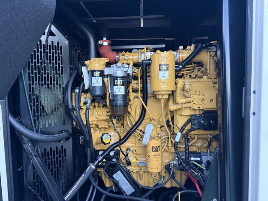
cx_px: 134
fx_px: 186
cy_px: 100
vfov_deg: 56.8
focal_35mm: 24
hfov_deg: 71.6
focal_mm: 6.76
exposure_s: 1/60
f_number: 1.78
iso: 500
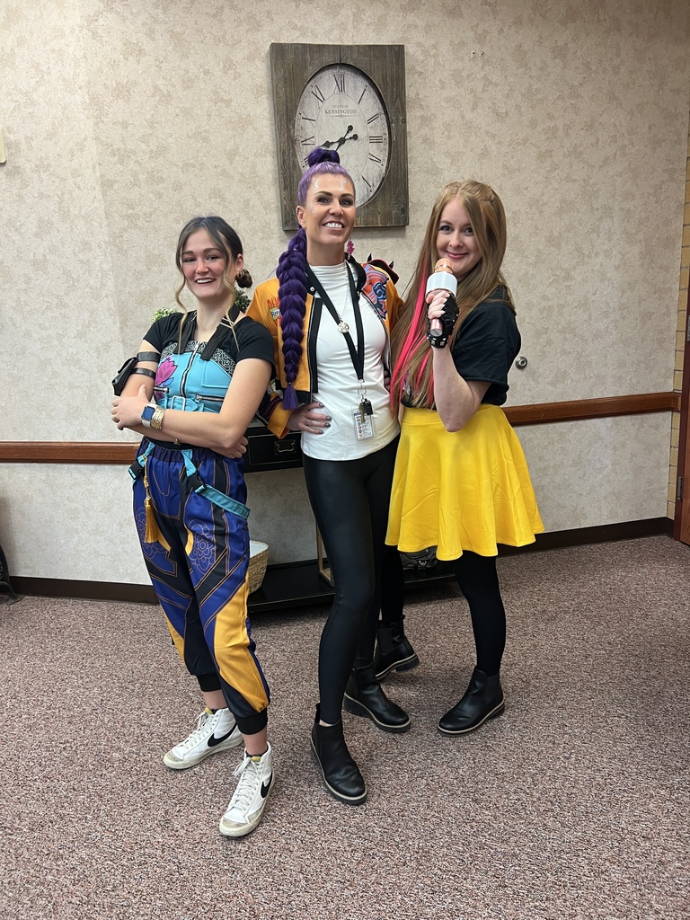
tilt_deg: -13.1
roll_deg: +3.0
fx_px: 691
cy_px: 460
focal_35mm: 26
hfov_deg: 53.1
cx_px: 345
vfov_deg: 67.3
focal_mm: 5.7
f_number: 1.5
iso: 125
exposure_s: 1/60
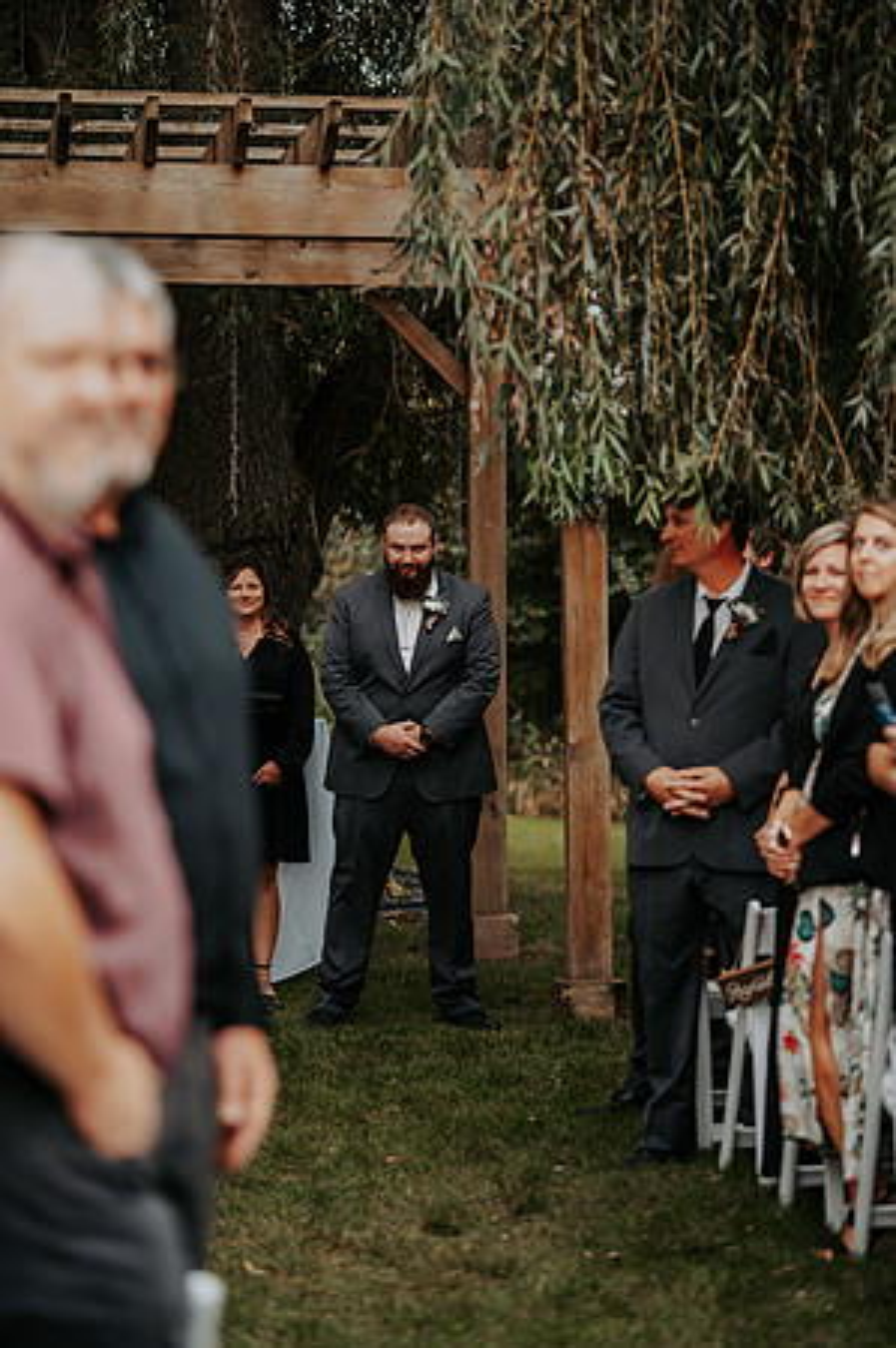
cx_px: 448
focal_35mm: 112
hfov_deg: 12.2
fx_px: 4191
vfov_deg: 18.3
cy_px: 674
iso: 400
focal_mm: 112
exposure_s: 1/1000
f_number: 2.8
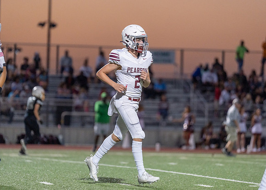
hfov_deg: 8.6
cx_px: 134
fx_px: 1765
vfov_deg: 6.2
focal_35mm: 234
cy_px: 93
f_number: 2.8
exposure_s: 1/1000
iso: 1250
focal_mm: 200
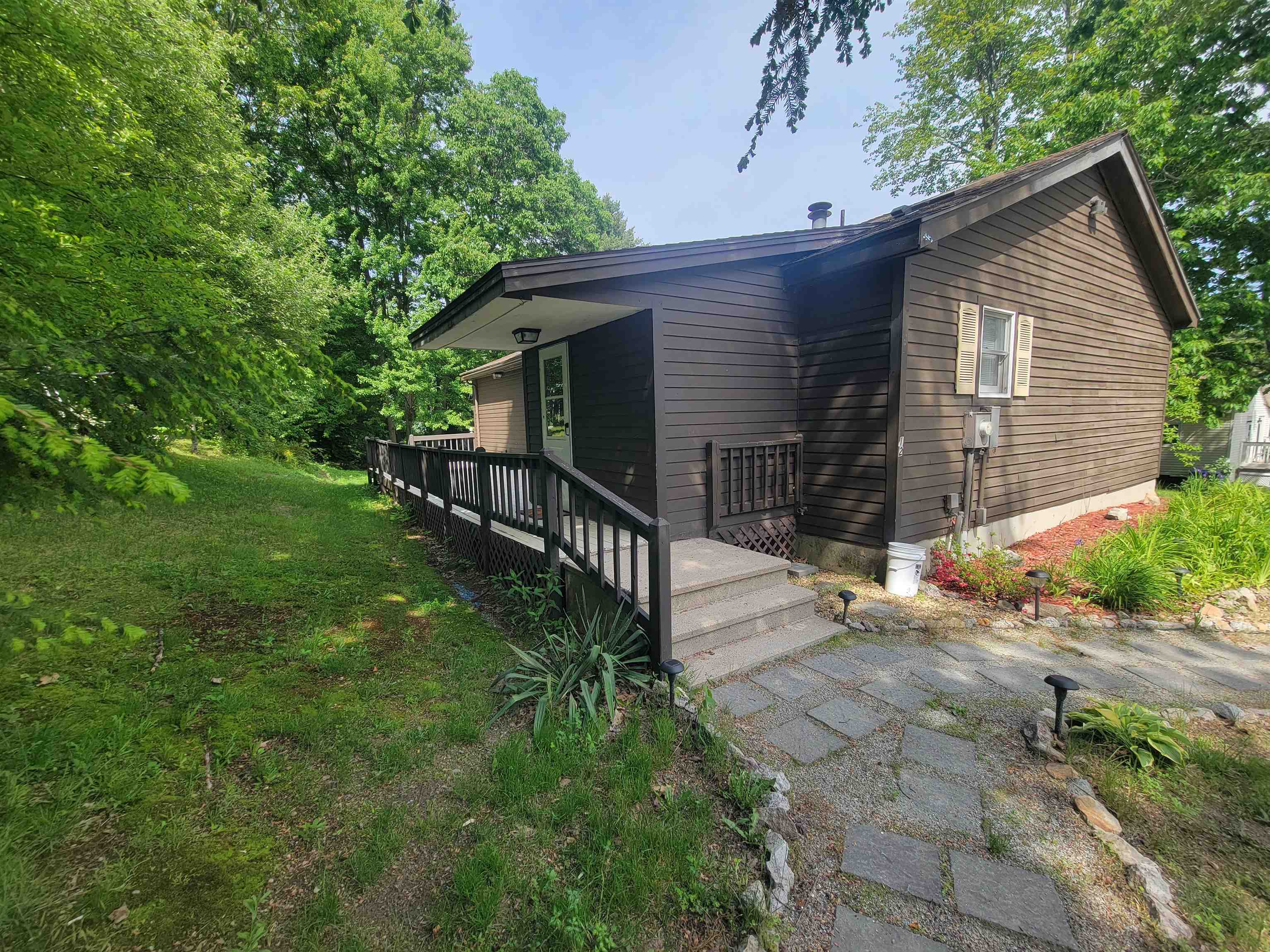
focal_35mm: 13
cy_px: 476
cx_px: 635
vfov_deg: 89.9
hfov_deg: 106.2
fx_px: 477
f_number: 2.2
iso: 50
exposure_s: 1/593
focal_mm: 2.2
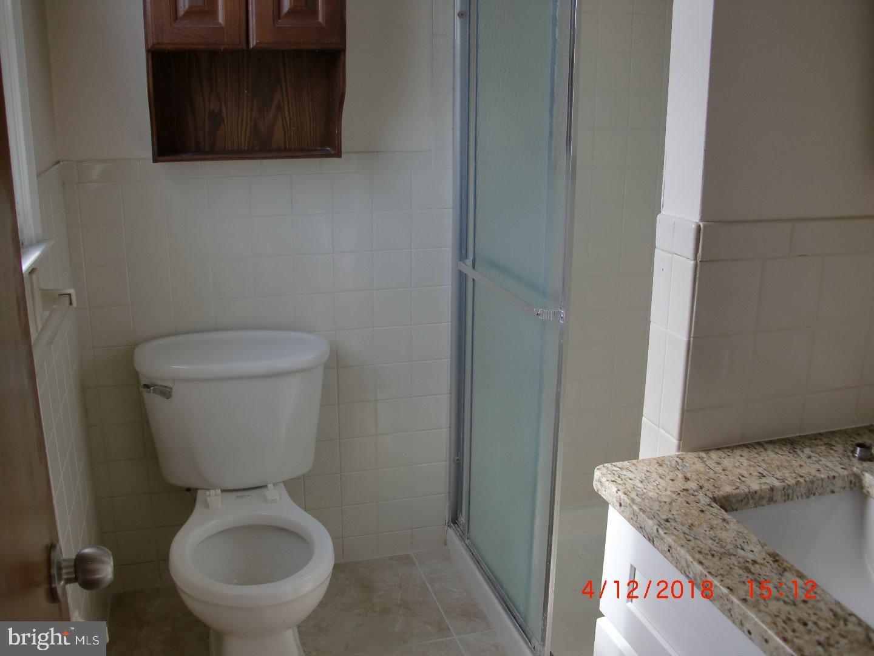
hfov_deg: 51.4
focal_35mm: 36
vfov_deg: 39.7
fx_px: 909
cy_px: 328
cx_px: 437
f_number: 2.8
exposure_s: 1/160
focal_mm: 6.3
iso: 64
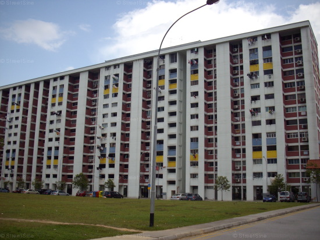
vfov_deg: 38.6
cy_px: 120
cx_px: 160
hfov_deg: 50.2
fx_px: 342
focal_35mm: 37
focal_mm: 6.2
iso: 80
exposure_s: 1/200
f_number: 5.6
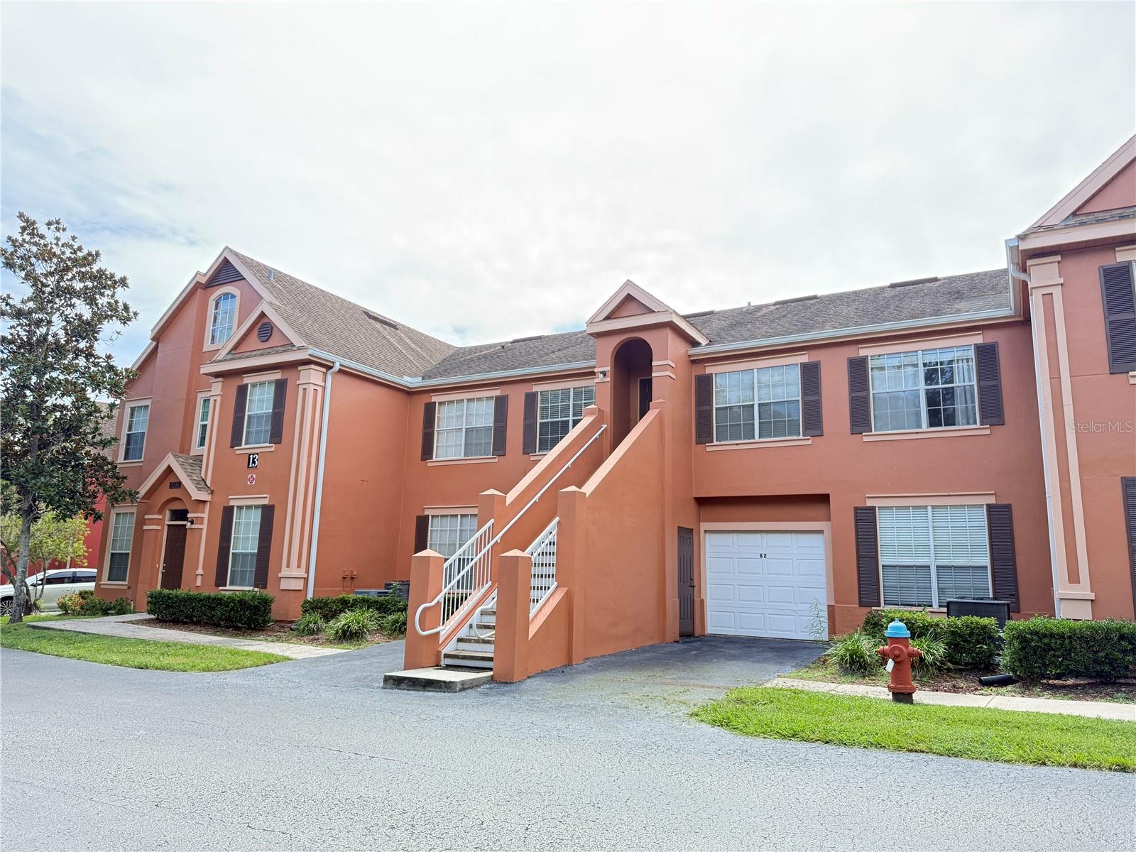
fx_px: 788
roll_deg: -1.5
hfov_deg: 71.6
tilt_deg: +11.2
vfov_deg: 56.8
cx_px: 568
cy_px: 426
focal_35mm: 24
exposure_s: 1/788
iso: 100
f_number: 1.78
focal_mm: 6.76
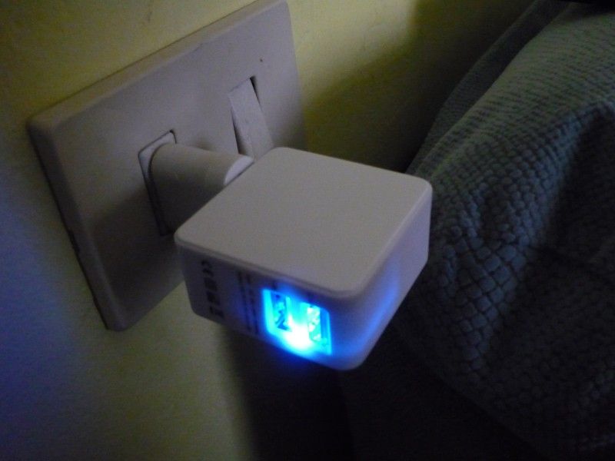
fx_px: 586
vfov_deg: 42.9
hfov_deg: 55.4
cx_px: 308
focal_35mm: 33
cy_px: 230
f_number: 2.8
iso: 800
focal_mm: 5.5
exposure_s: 1/8
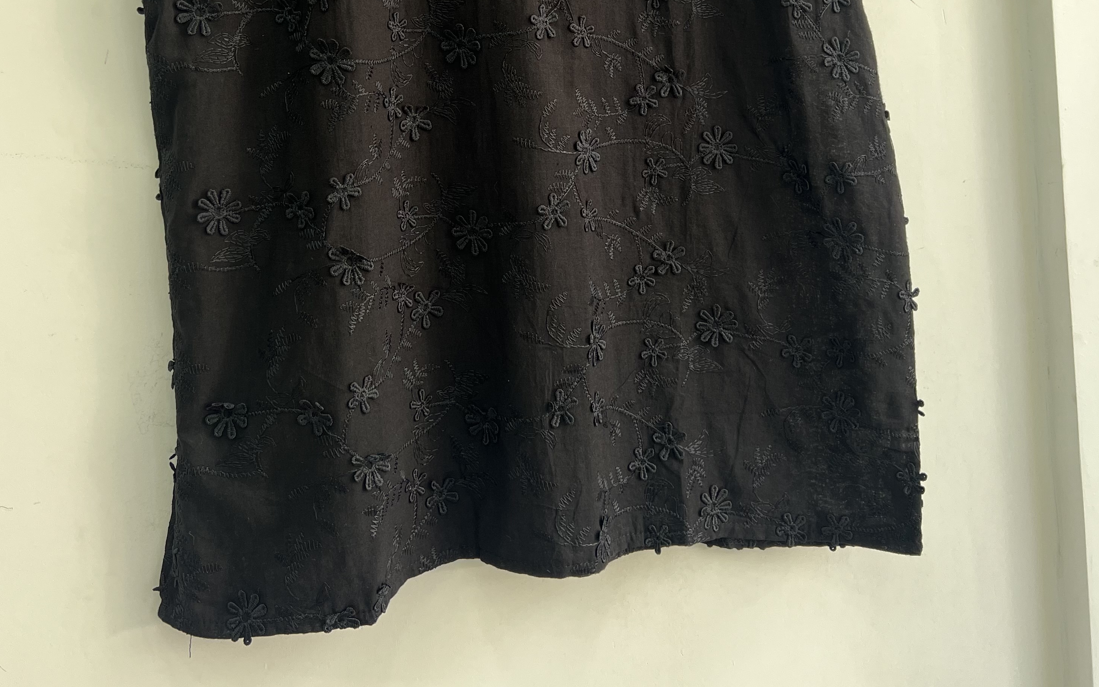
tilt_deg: +1.2
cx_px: 536
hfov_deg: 51.5
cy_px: 20
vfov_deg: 31.4
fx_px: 1138
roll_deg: +2.2
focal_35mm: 38
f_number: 1.5
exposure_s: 1/100
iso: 80
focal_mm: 5.7
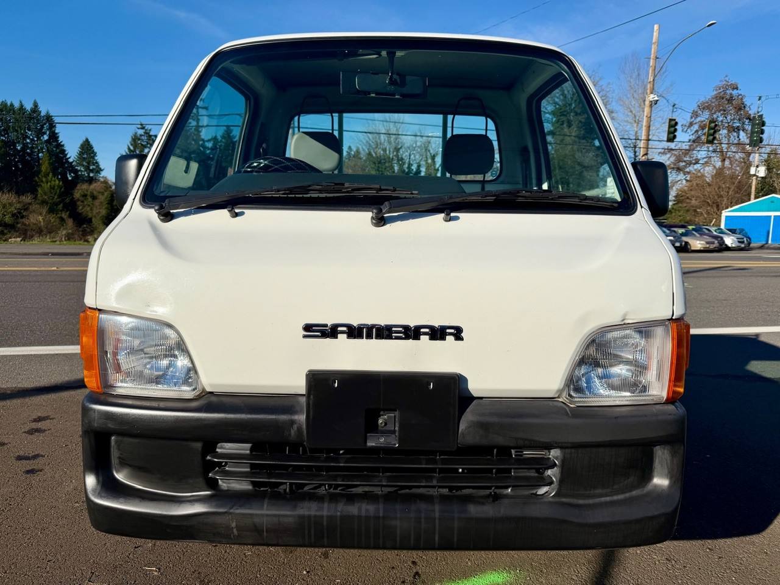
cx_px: 390
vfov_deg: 56.8
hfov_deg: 71.6
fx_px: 541
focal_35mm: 24
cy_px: 292
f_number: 1.78
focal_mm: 6.76
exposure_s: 1/11905
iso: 80
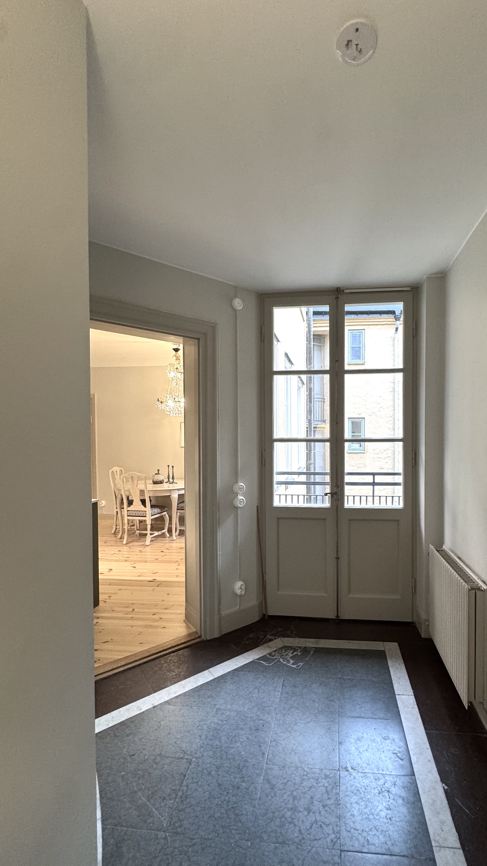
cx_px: 303
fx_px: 367
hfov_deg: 66.1
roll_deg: +0.0
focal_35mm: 16
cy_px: 446
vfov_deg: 99.3
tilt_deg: -0.8
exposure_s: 1/50
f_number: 2.2
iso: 160
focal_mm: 2.22
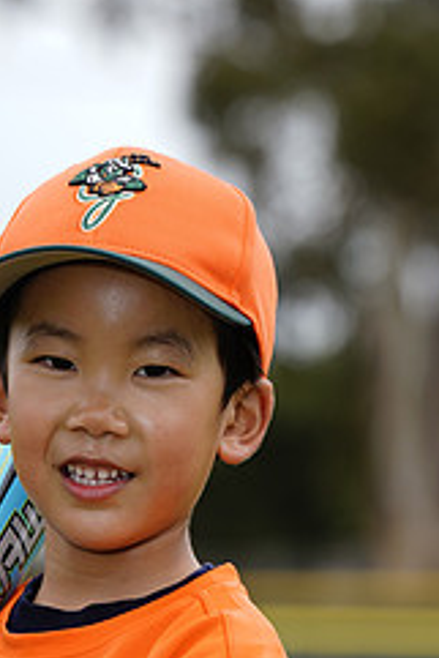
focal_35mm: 397
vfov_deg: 5.2
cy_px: 732
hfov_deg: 3.5
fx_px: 7251
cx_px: 42
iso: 50
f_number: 5.6
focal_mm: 165
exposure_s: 1/250
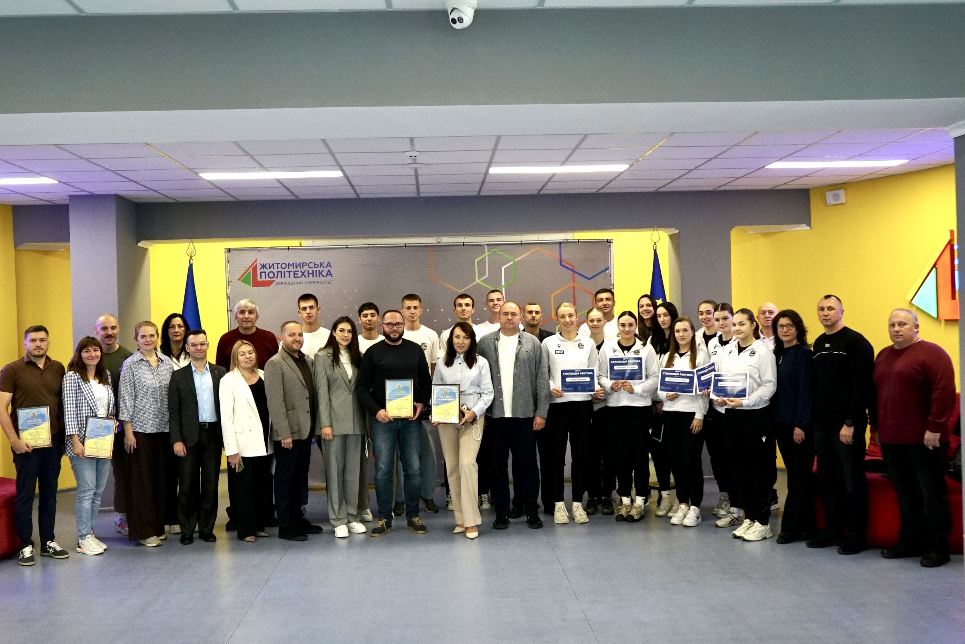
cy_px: 322
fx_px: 965
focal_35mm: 36
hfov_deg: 53.1
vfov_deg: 36.9
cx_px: 482
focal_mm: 24
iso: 2000
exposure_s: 1/250
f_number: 4
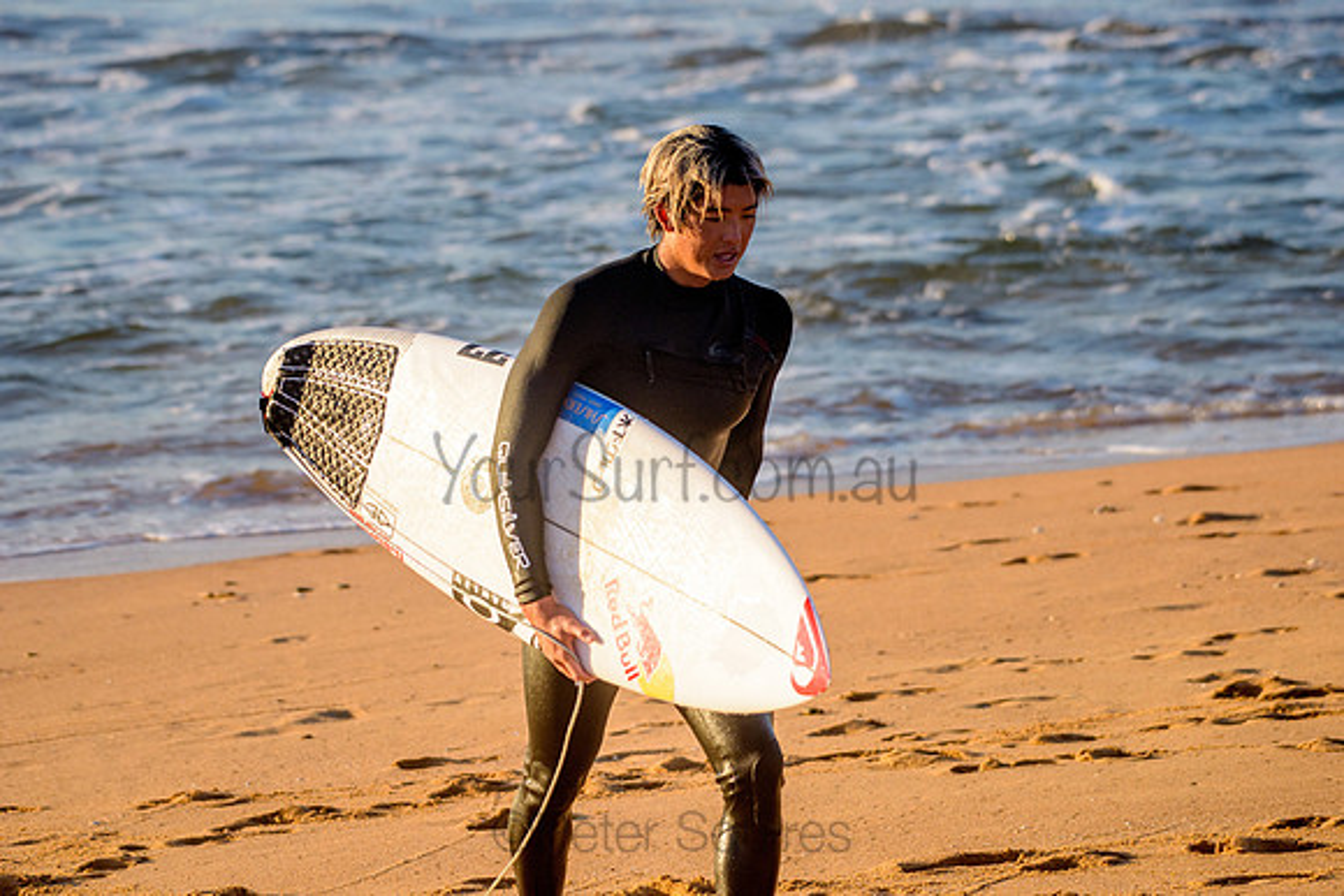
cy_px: 448
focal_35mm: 200
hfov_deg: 10.3
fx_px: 7468
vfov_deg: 6.9
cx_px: 672
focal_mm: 200
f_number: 5.6
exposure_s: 1/2000
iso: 450
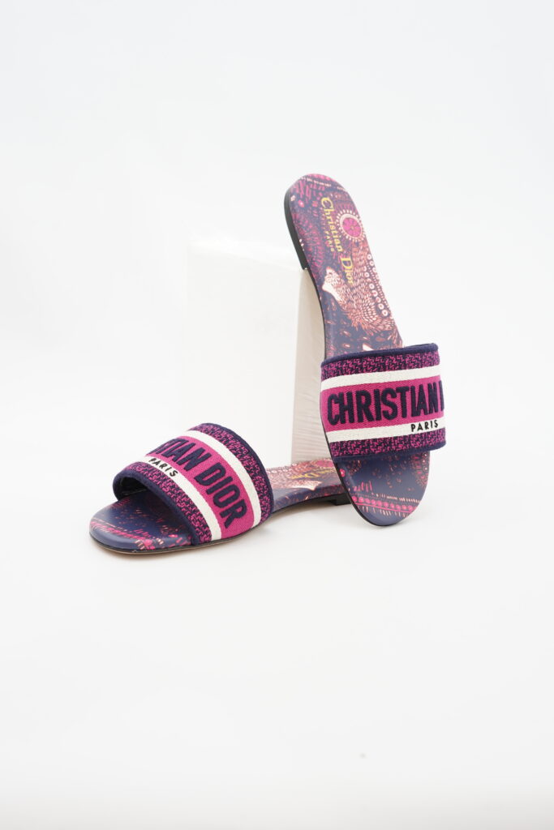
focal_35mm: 50
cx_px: 277
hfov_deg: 27.0
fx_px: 1154
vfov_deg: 39.6
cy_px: 415
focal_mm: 50
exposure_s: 1/8
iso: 640
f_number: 6.3
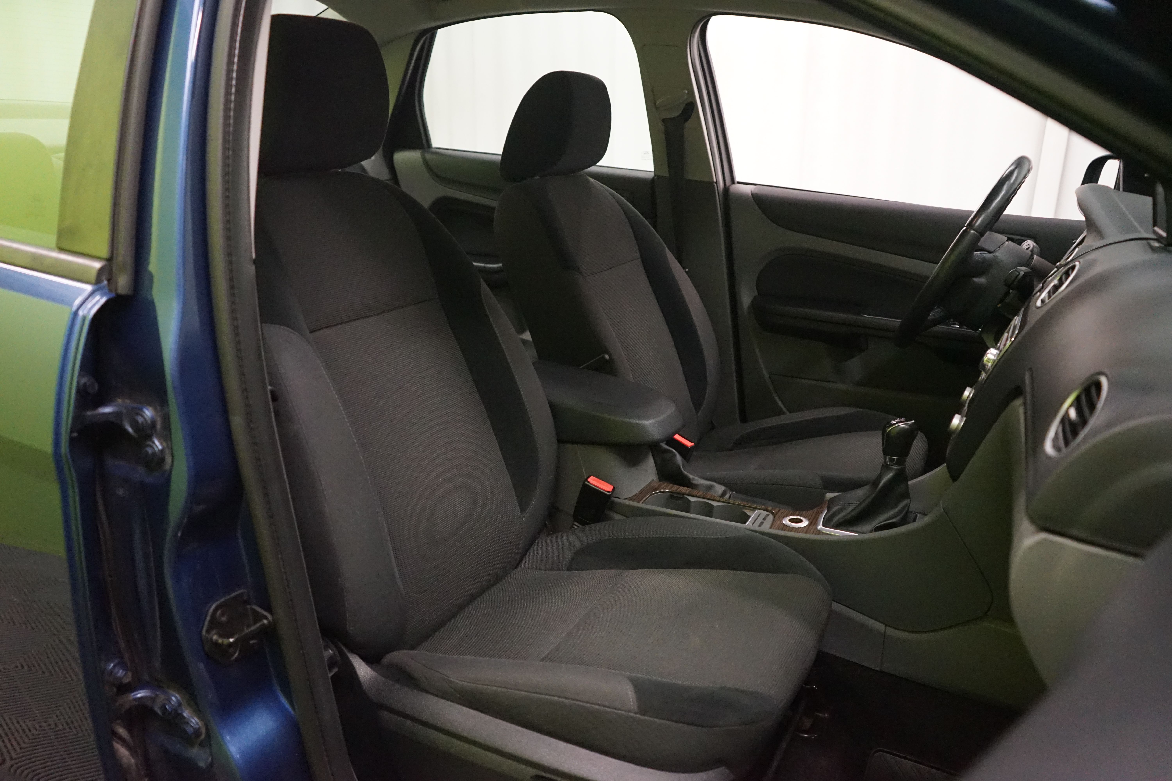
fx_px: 911
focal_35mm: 28
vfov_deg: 46.4
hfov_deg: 65.5
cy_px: 390
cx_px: 586
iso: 6400
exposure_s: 1/100
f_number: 3.5
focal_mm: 28
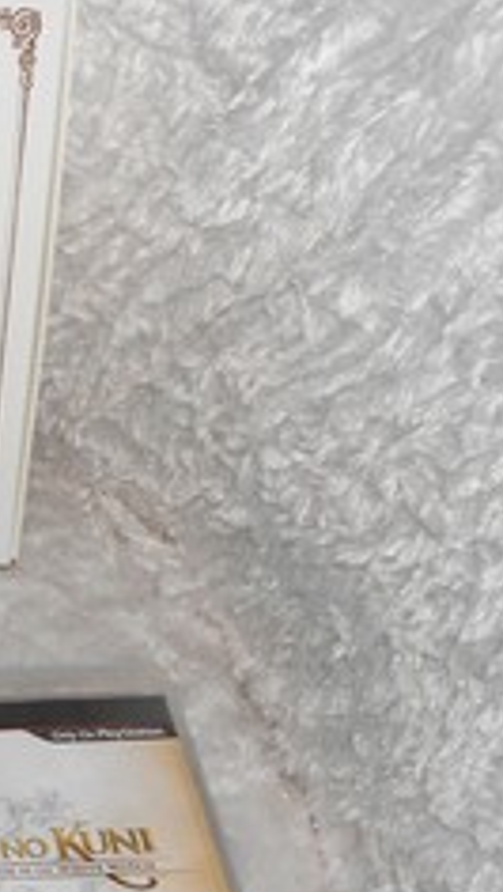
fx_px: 1586
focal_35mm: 67
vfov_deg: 31.1
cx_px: -363
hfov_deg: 15.7
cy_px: 629
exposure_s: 1/25
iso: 80
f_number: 3.4
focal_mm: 5.1
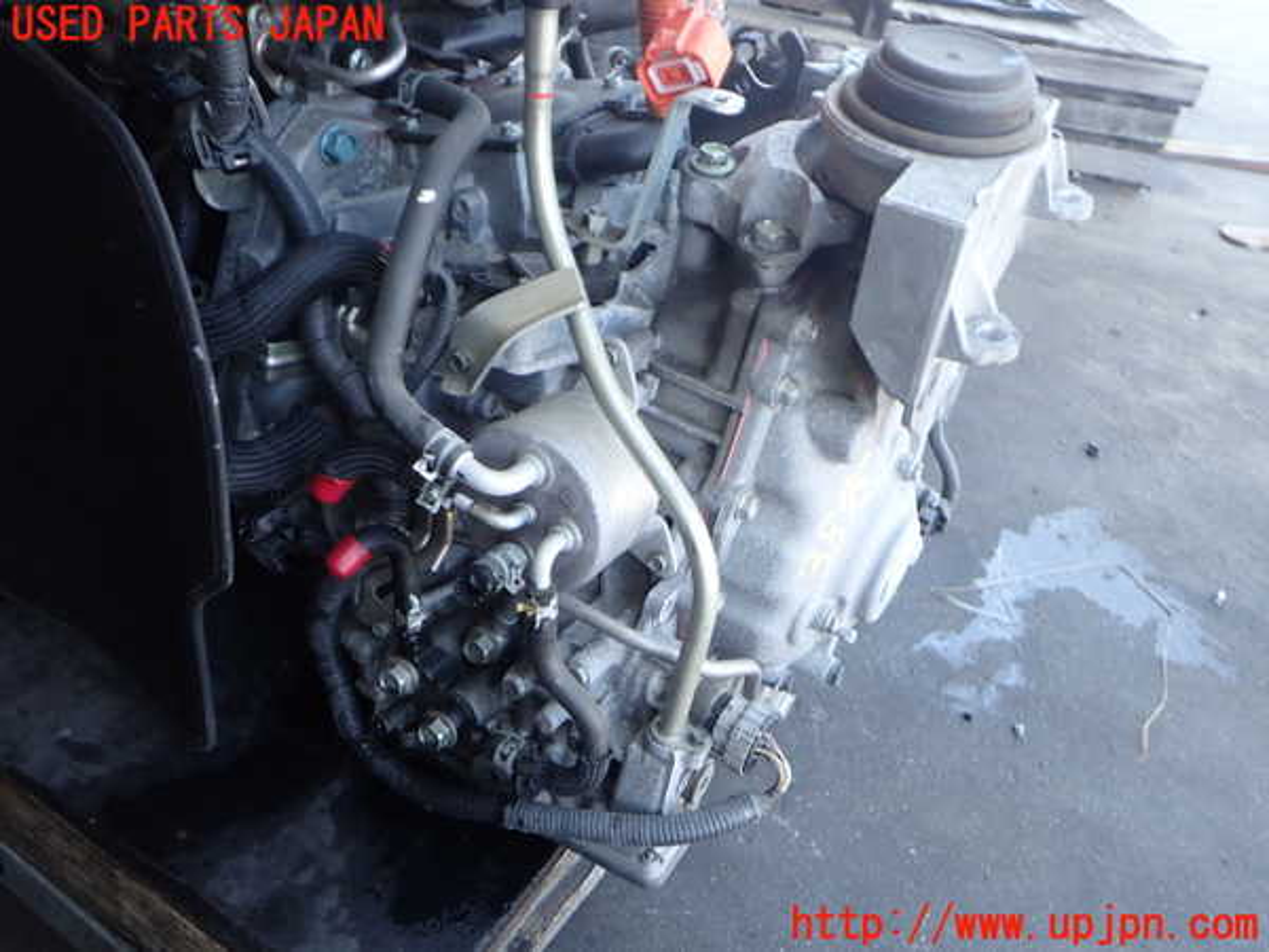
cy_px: 476
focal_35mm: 30
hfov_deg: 60.0
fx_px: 1100
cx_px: 634
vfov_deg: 46.8
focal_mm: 5.4
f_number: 2.3
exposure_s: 1/125
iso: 200
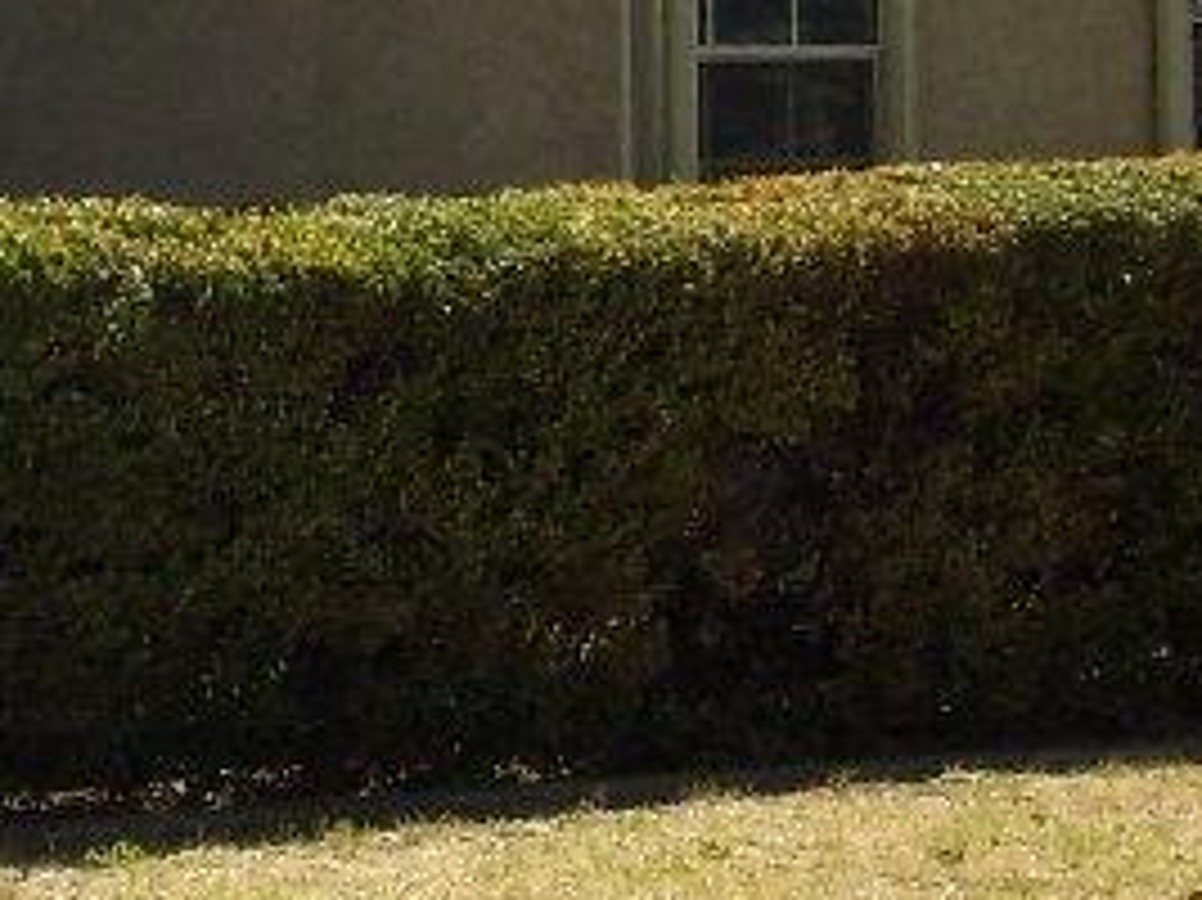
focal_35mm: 163
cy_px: 252
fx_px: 5657
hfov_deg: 11.7
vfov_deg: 9.1
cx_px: -540
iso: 80
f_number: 5.6
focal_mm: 5.7
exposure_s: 1/200
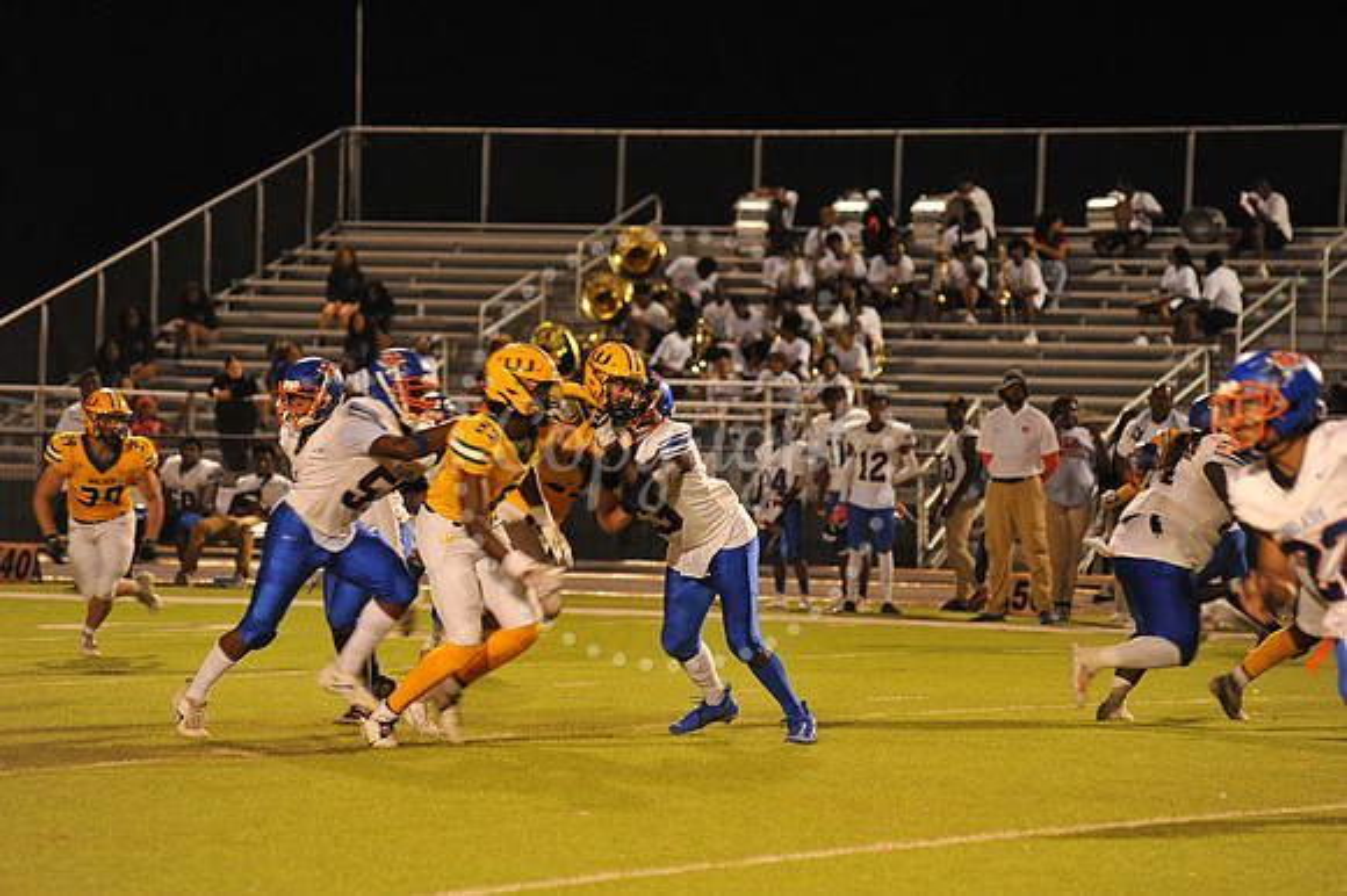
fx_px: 7479
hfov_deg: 10.3
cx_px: 674
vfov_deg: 6.9
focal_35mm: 200
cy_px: 448
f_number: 5
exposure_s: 1/160
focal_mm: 200
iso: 3200
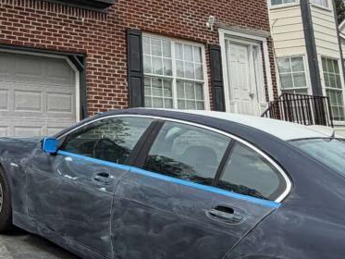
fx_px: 449
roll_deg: +0.0
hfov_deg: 39.3
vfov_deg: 31.1
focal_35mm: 45
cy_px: 40
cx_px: 41
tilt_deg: +13.2
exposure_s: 1/770
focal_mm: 2.22
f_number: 2.2
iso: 32
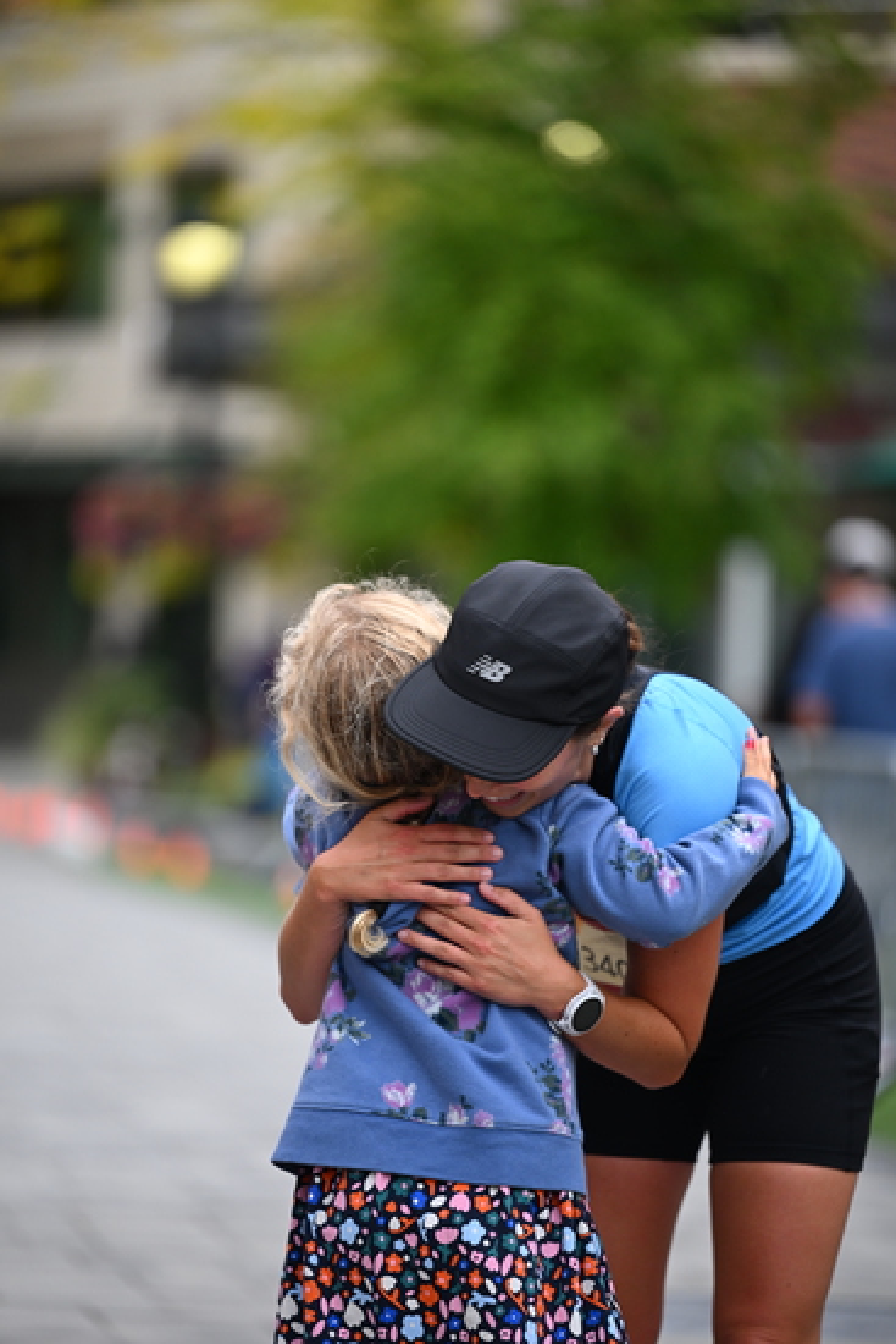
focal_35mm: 185
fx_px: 6902
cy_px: 672
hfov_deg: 7.4
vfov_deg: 11.1
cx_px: 448
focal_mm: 185
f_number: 2.8
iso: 640
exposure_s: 1/2000
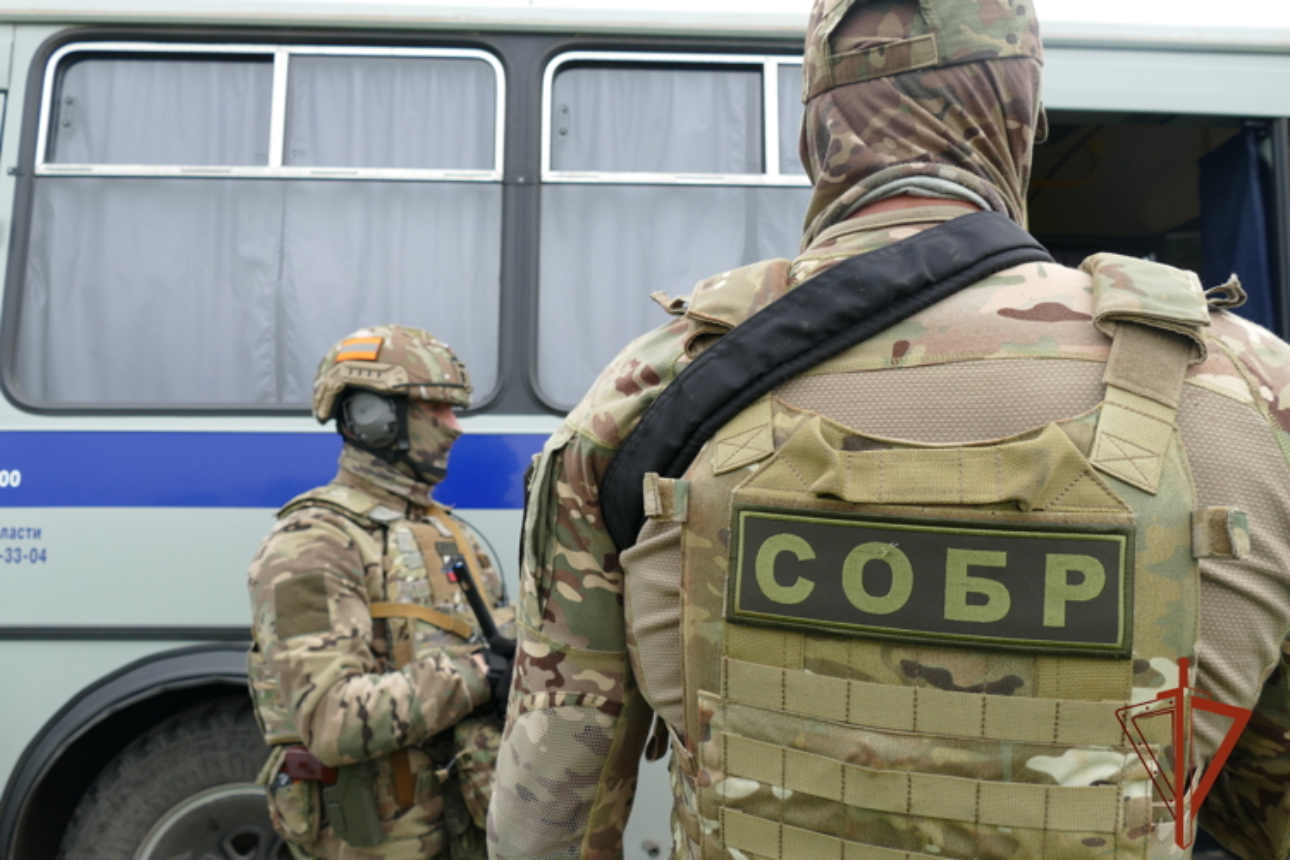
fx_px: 1039
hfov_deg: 63.7
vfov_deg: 45.0
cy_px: 430
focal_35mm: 29
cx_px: 645
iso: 125
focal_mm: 10.6
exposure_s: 1/250
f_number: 3
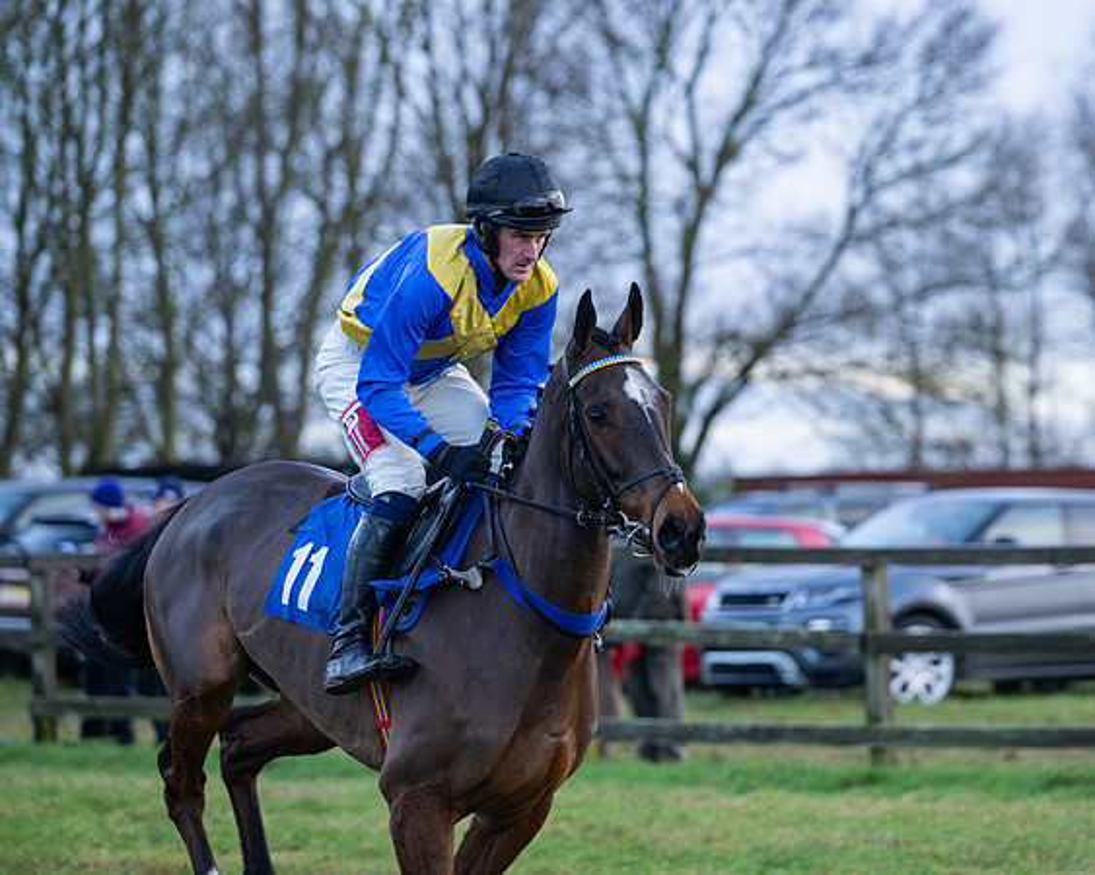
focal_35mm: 186
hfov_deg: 10.4
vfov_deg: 8.3
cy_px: 438
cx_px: 567
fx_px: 6020
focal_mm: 165
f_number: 4
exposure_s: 1/500
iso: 800
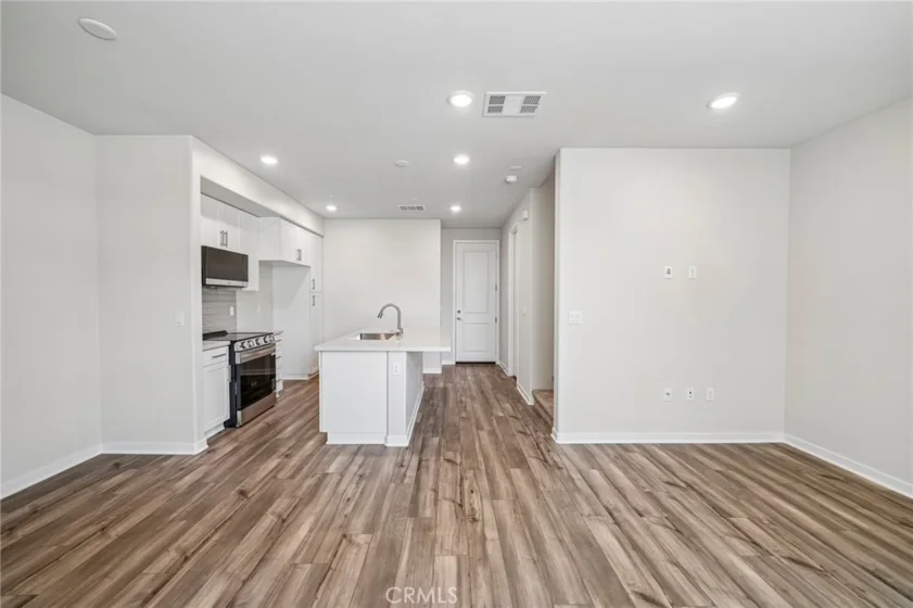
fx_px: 330
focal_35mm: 13
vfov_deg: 85.4
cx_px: 456
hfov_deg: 108.3
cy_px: 304
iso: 400
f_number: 7.1
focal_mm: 13
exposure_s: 1/25
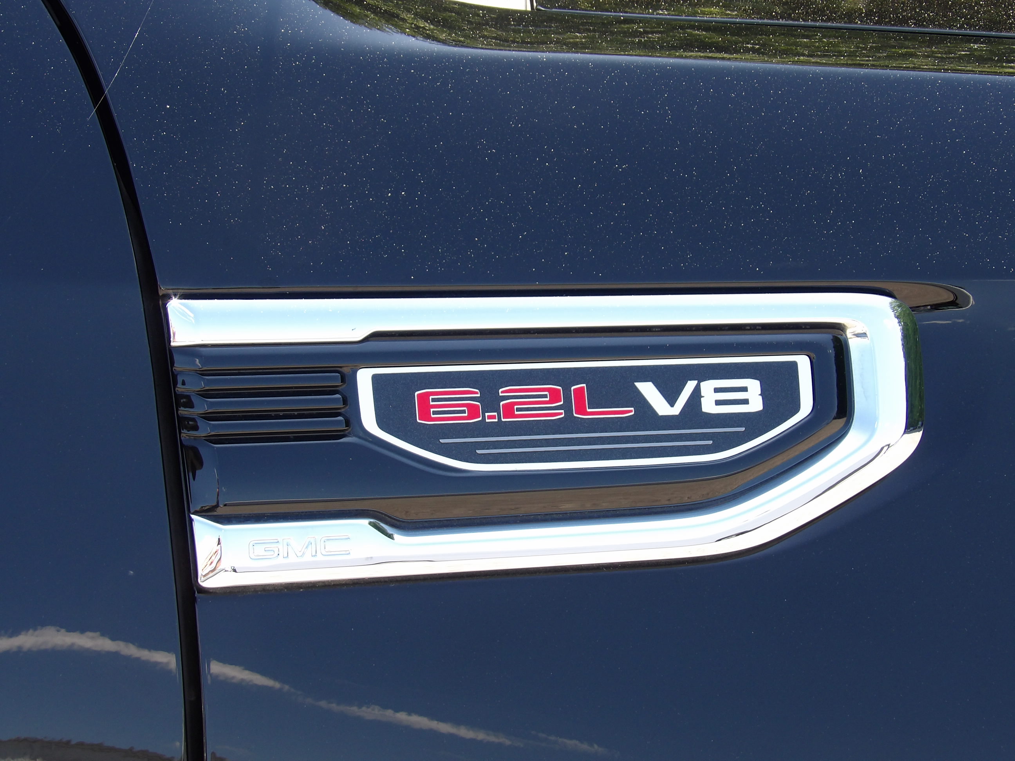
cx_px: 508
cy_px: 380
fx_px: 4193
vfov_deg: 10.4
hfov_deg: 13.8
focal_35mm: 143
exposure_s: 1/110
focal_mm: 25.6
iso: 100
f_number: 4.3
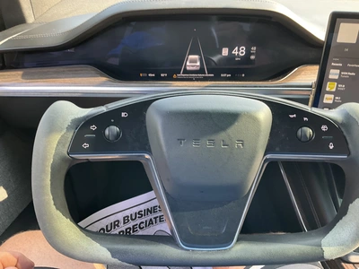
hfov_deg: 61.7
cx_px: 180
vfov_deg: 48.2
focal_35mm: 29
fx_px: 301
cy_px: 134
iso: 64
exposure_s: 1/81
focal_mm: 3
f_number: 1.8
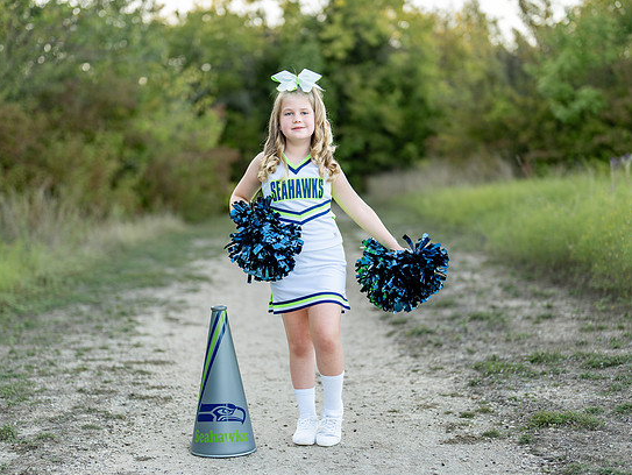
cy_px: 257
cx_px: 313
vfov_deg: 21.6
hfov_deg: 28.5
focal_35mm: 68
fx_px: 1242
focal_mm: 50
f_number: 1.2
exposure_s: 1/500
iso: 100
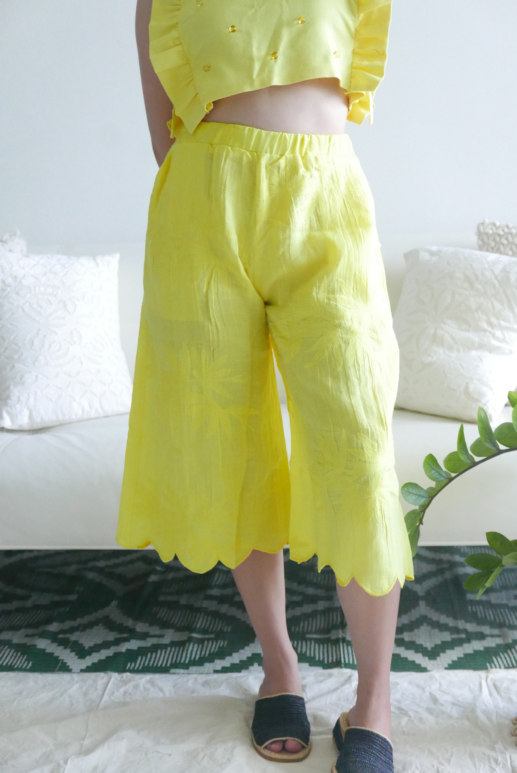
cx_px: 258
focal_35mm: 54
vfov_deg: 36.8
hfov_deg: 25.1
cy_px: 386
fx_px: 1161
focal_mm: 24.5
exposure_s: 1/500
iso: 3200
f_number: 2.8
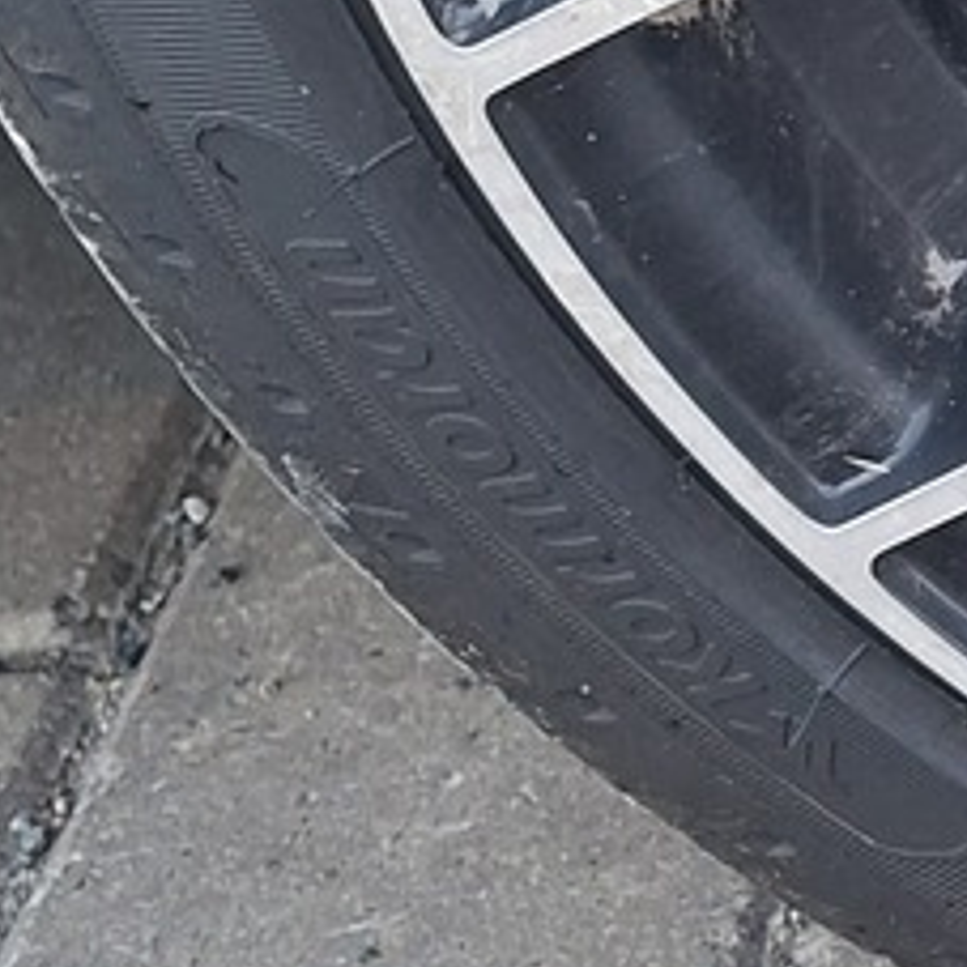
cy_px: -332
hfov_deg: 10.5
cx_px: 2300
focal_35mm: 143
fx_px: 4520
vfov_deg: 11.8
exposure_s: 1/50
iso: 250
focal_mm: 5.54
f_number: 1.8
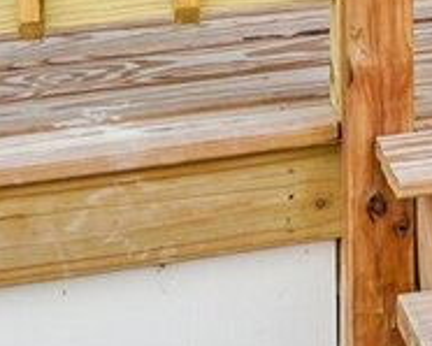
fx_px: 2507
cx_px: 873
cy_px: -692
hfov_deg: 9.2
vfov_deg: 7.1
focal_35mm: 196
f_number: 8
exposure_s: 1/100
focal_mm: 24
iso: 100
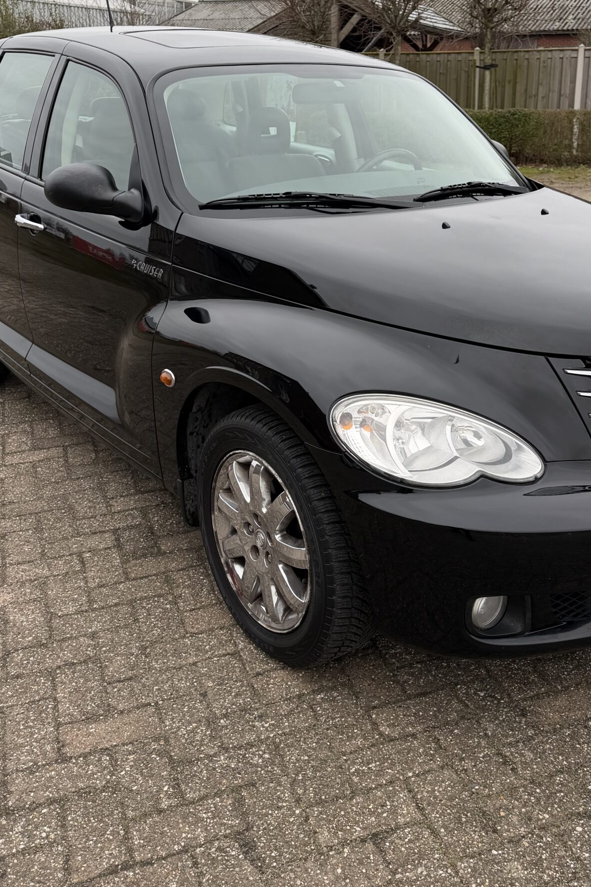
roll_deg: +0.0
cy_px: 313
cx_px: 364
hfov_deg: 36.7
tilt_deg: -14.4
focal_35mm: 36
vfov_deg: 52.4
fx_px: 887
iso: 80
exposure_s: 1/931
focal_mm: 6.76
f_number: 1.78
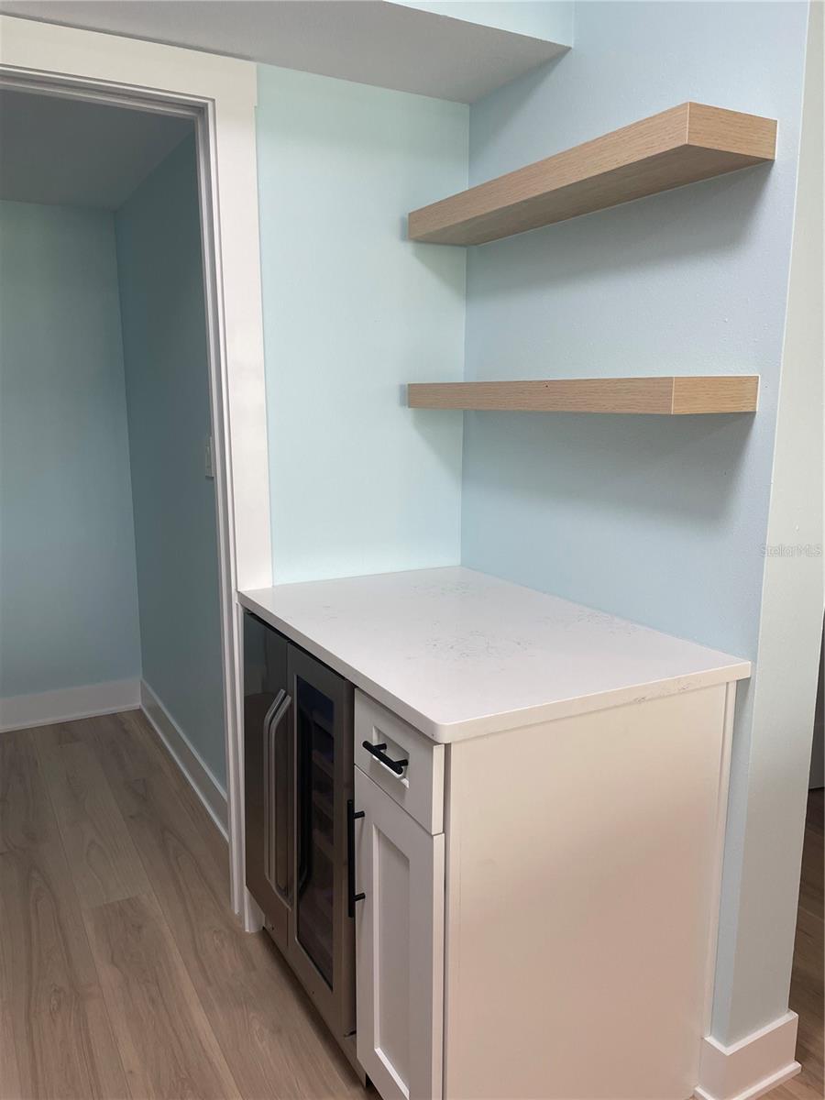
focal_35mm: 26
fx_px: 826
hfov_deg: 53.1
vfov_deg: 67.3
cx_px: 412
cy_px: 550
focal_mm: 4.2
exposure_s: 1/120
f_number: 1.6
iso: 64
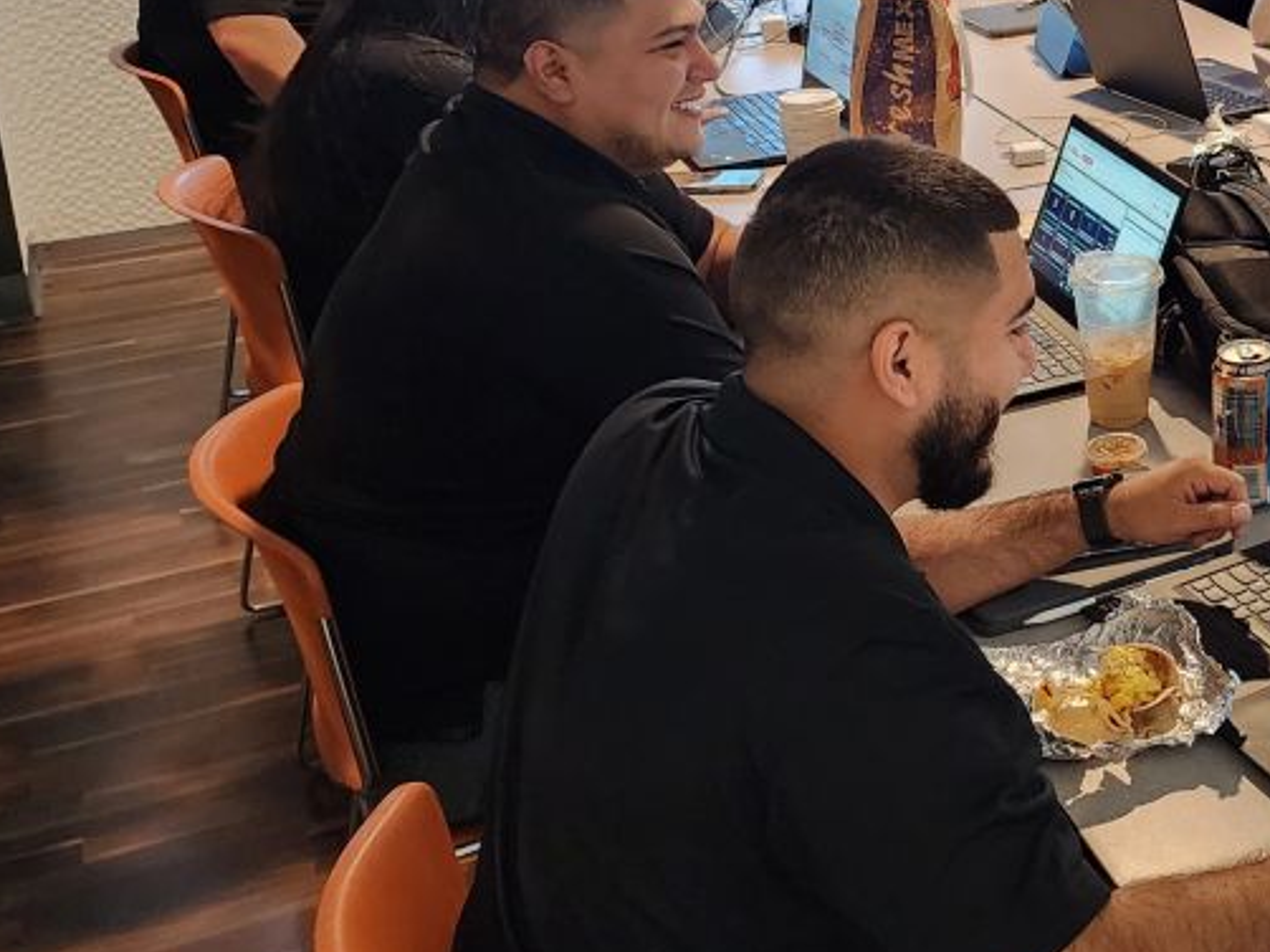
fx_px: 2017
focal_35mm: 55
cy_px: 58
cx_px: 1374
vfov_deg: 25.5
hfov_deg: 31.3
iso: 640
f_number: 1.8
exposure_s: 1/25
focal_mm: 6.4
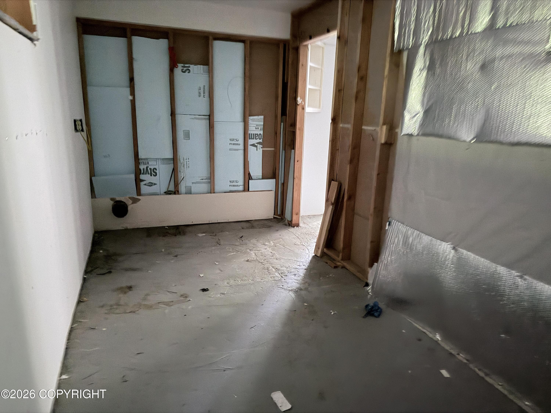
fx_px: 382
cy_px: 206
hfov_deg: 71.6
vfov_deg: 56.8
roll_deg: -2.4
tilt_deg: -11.9
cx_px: 276
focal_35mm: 24
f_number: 1.78
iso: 1600
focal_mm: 6.76
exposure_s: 1/9
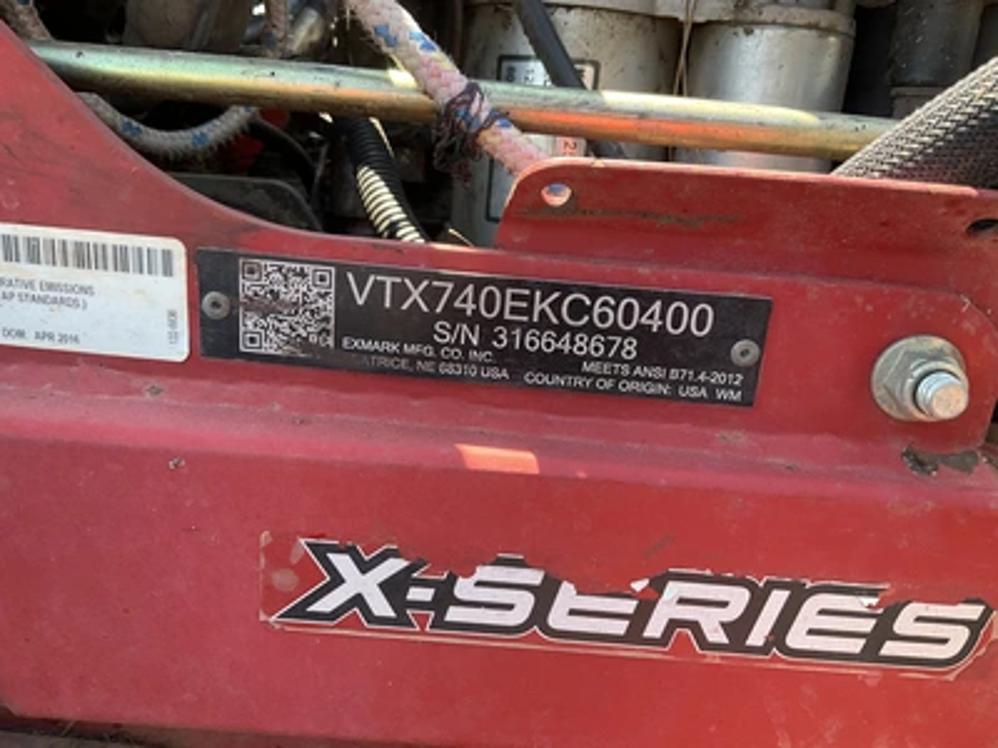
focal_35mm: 29
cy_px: 374
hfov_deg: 61.7
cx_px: 499
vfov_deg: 48.2
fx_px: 836
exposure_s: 1/124
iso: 32
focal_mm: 3
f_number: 1.8
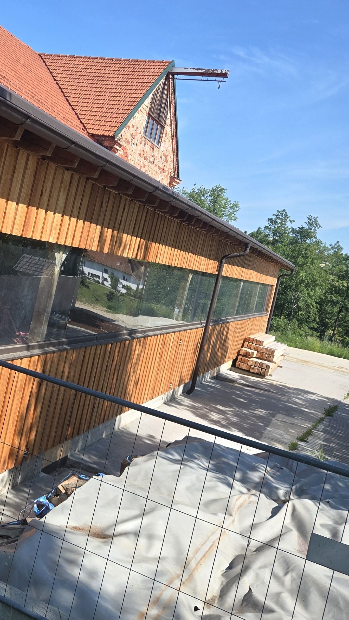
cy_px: 264
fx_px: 691
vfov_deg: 48.2
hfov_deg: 26.2
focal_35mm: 42
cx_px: -34
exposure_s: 1/2921
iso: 80
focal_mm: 5.4
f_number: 1.8
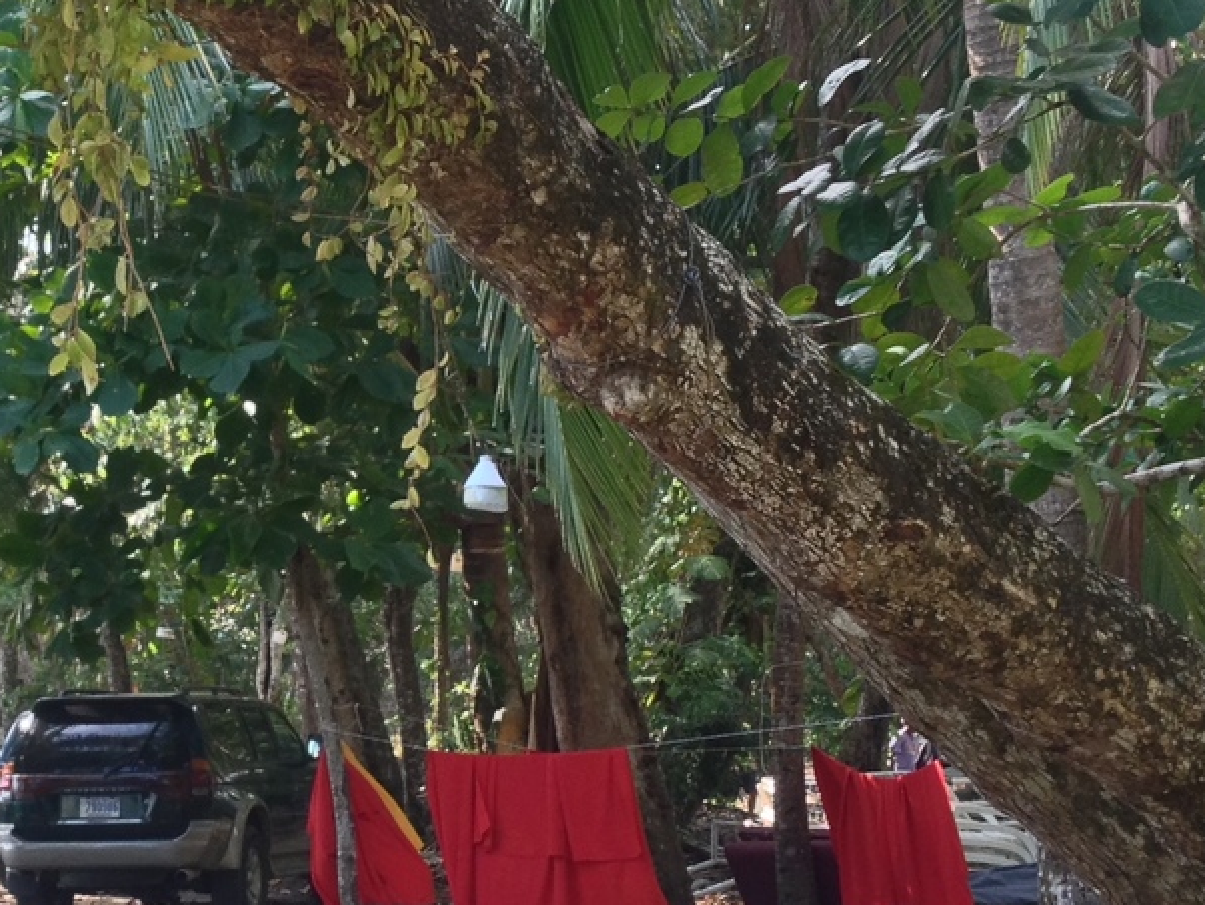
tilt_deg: -0.1
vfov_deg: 15.9
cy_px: 585
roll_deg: +0.2
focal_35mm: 93
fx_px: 3239
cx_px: 170
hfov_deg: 20.7
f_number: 2.4
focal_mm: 4.28
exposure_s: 1/120
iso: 50
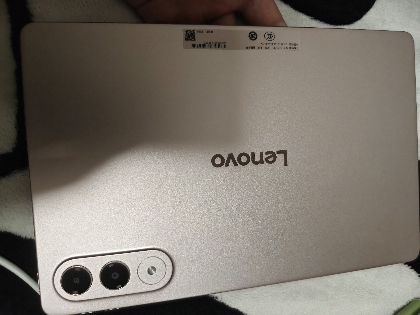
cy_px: 158
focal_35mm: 23
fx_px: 279
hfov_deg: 73.9
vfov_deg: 58.9
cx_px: 210
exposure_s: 1/218
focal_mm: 5.56
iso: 567
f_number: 1.88
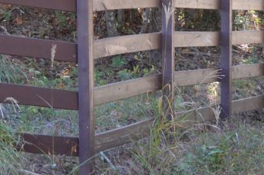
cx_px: 198
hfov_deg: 9.1
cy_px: 38
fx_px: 1651
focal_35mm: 225
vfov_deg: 6.1
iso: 400
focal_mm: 55
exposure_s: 1/100
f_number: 5
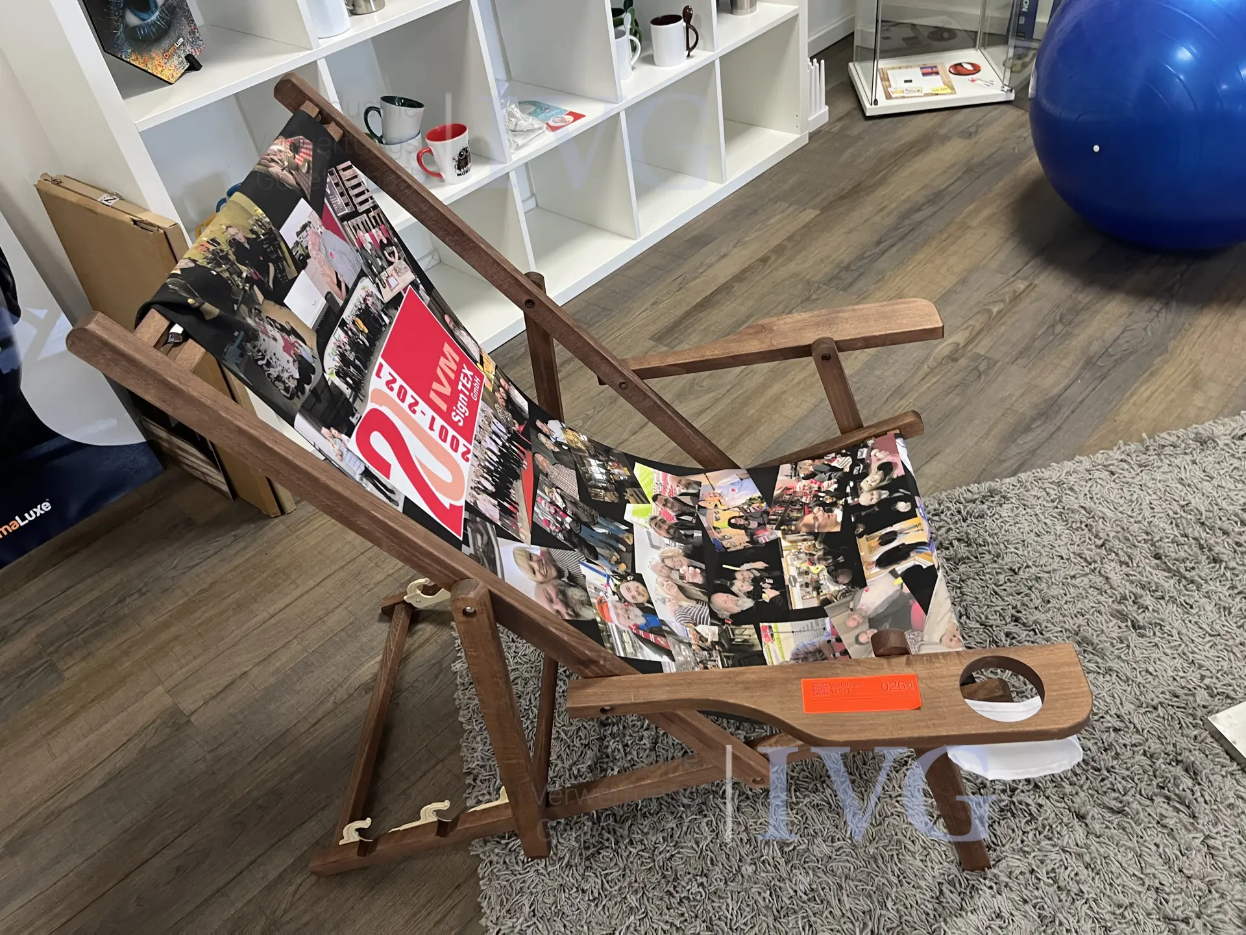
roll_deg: +7.2
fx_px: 936
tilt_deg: -40.7
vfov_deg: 53.1
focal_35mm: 26
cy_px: 468
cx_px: 623
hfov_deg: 67.3
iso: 100
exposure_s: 1/50
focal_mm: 5.1
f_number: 1.6
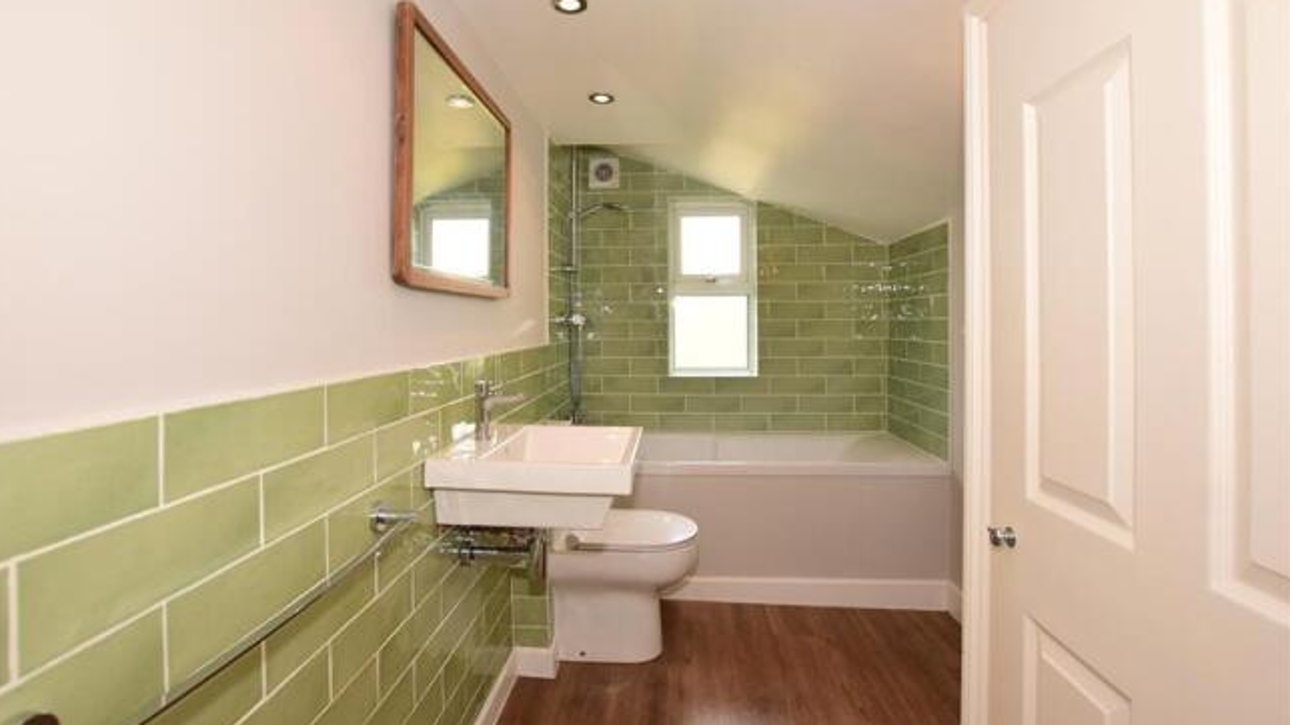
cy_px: 319
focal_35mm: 16
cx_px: 635
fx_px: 547
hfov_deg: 99.4
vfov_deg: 66.8
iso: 400
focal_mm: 10
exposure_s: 1/80
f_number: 5.6
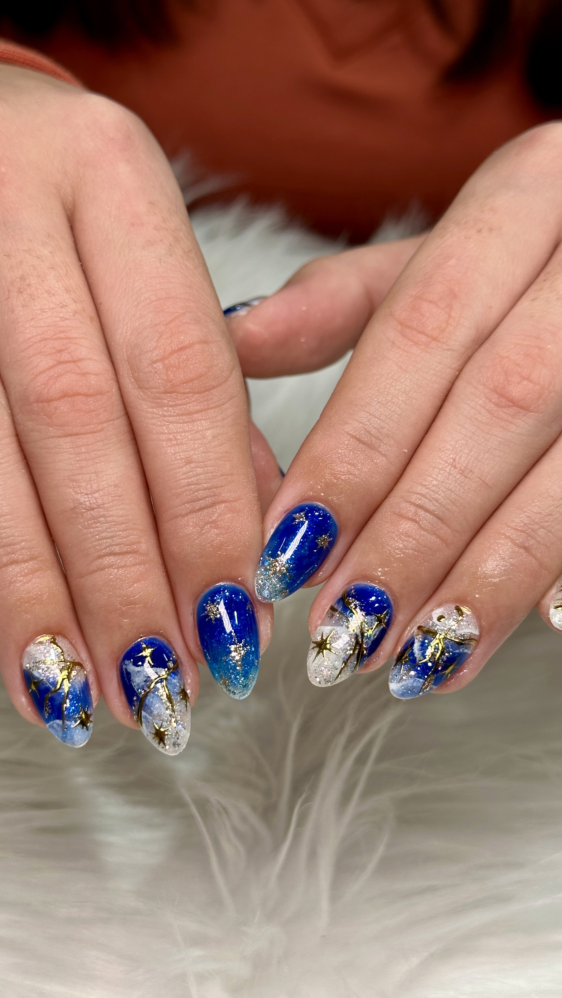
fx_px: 1404
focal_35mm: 53
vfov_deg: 39.2
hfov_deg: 22.6
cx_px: 256
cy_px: 502
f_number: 1.78
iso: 64
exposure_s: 1/147
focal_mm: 6.86
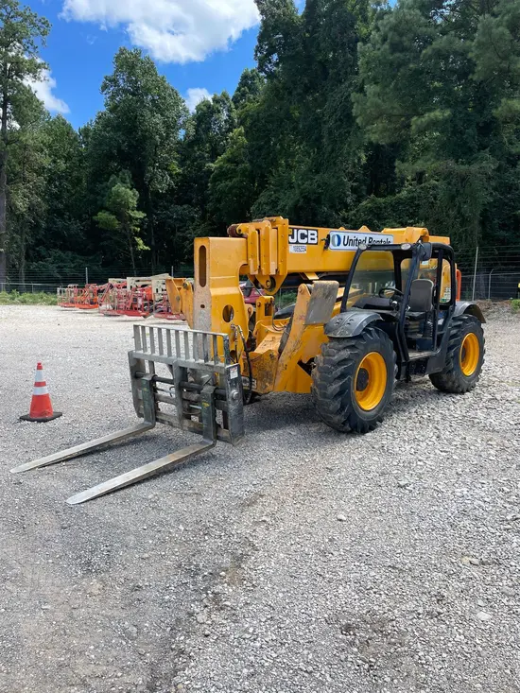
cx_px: 260
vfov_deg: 67.3
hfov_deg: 53.1
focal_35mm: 26
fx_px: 521
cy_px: 346
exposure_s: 1/1667
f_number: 1.6
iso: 50
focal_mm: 4.2
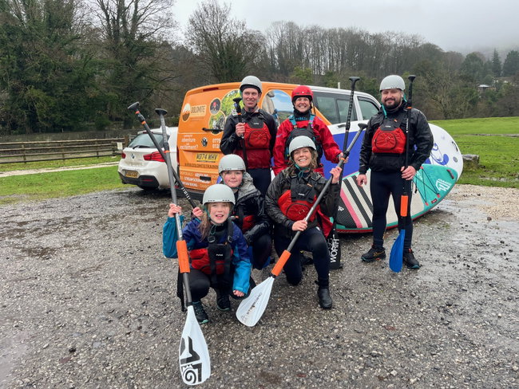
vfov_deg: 53.1
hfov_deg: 67.3
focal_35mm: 26
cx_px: 260
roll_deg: +2.8
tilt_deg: -10.5
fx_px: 390
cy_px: 194
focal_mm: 5.1
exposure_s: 1/122
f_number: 1.6
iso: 64
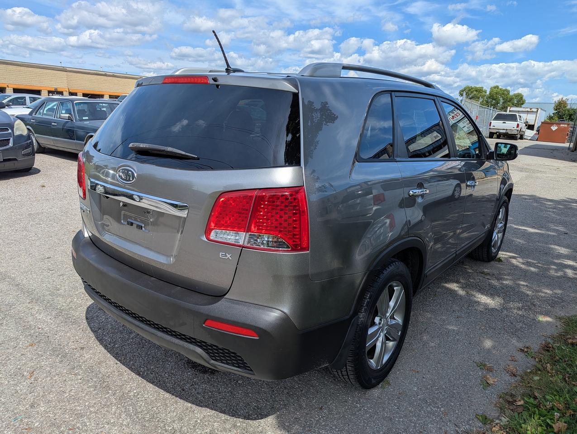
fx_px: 401
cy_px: 217
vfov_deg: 56.9
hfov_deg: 71.5
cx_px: 288
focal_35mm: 24
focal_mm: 6.81
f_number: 1.85
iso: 42
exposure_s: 1/2137
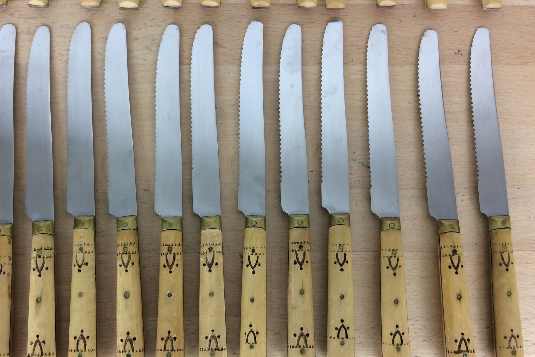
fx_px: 505
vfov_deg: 38.7
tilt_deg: -84.0
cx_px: 240
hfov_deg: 55.7
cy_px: 221
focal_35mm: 34
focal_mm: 4.15
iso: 40
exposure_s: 1/33
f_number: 2.2
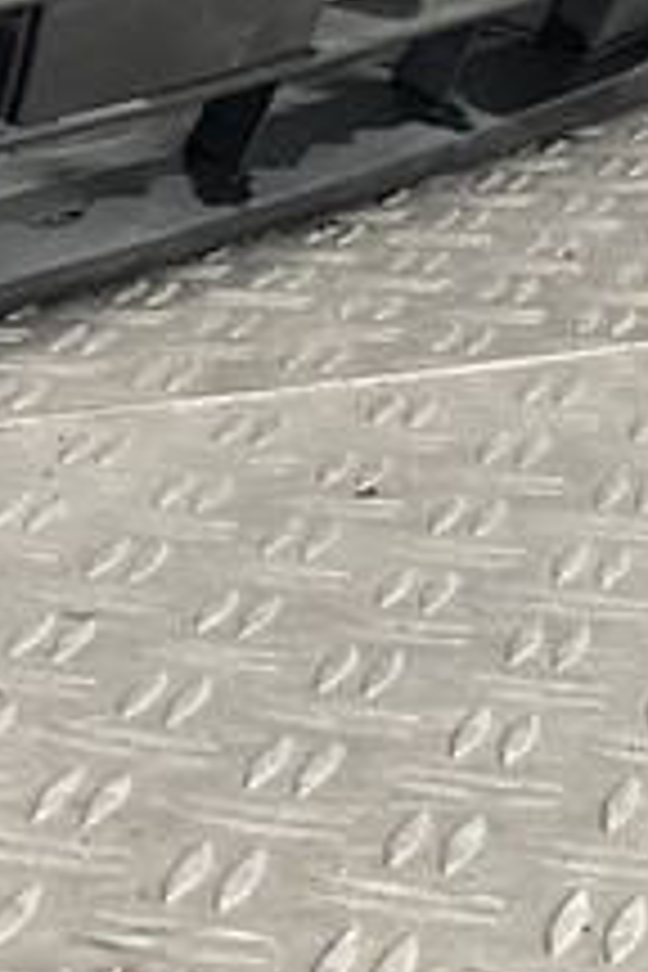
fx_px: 3807
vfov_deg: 13.8
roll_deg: +2.4
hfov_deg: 8.9
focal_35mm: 141
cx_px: -878
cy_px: -392
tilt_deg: -2.3
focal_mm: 3
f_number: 1.8
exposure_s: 1/100
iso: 40
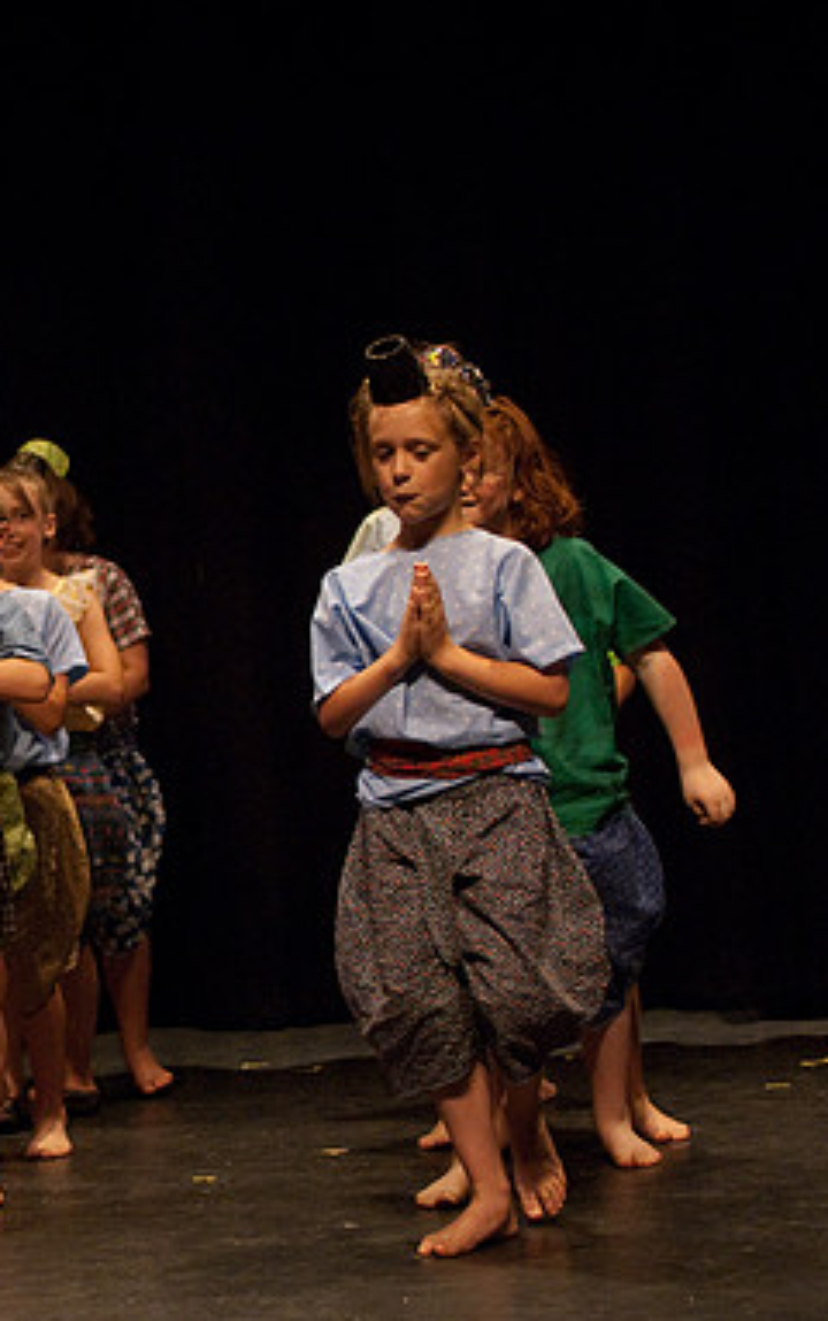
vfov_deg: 28.7
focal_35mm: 72
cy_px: 659
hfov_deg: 17.7
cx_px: -7
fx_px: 2586
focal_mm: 31
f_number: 2.8
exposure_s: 1/200
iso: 1000
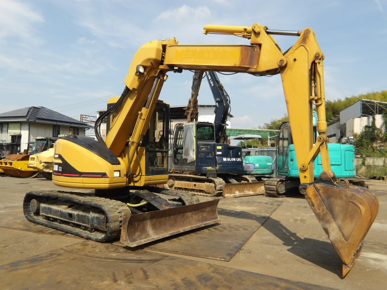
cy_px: 145
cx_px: 194
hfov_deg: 65.3
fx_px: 302
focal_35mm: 27
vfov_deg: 51.4
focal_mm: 4.9
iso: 100
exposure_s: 1/138
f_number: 10.4
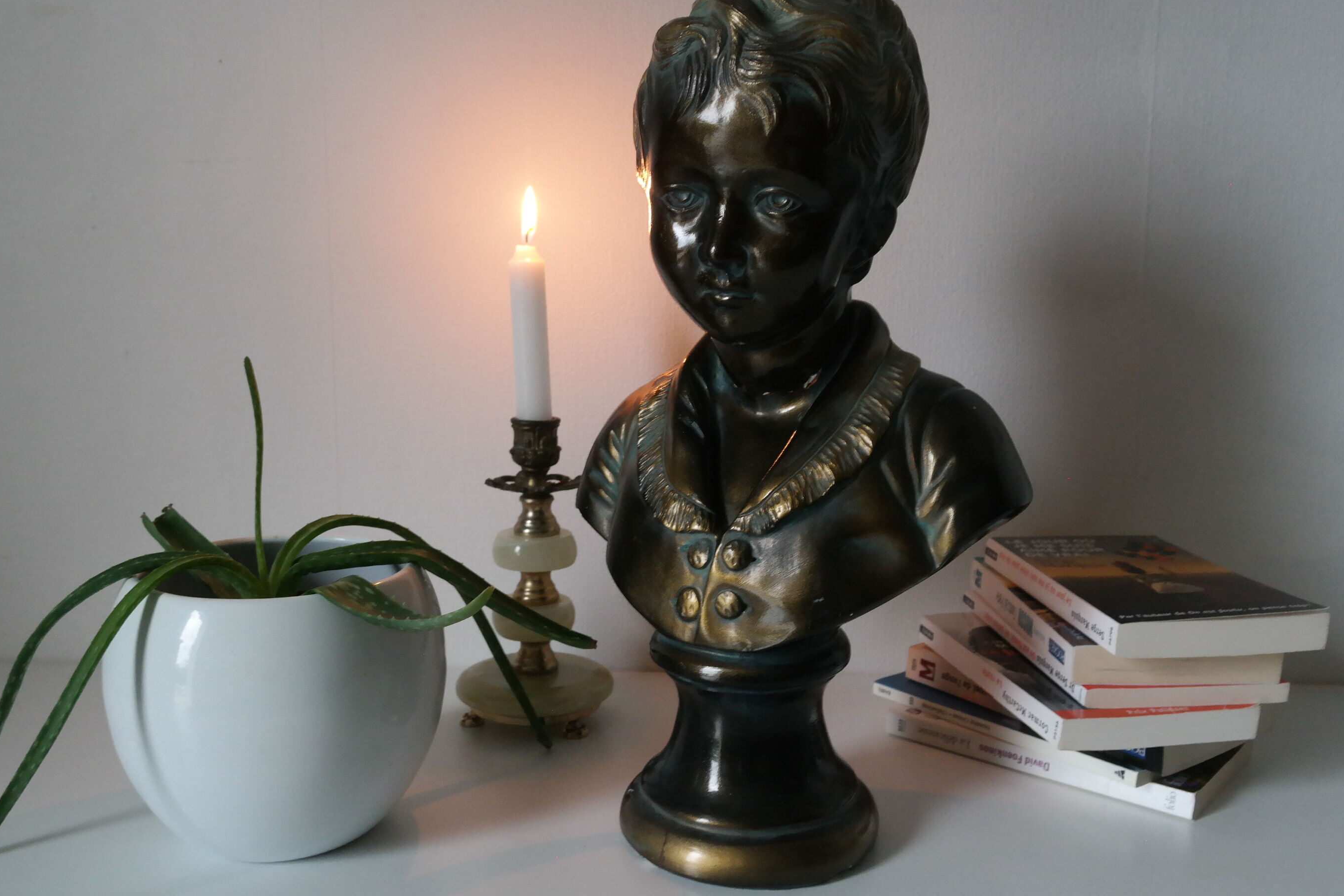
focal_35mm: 33
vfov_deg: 40.0
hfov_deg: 57.2
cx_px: 670
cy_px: 435
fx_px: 1232
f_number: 5.6
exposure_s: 1/30
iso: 1600
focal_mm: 20
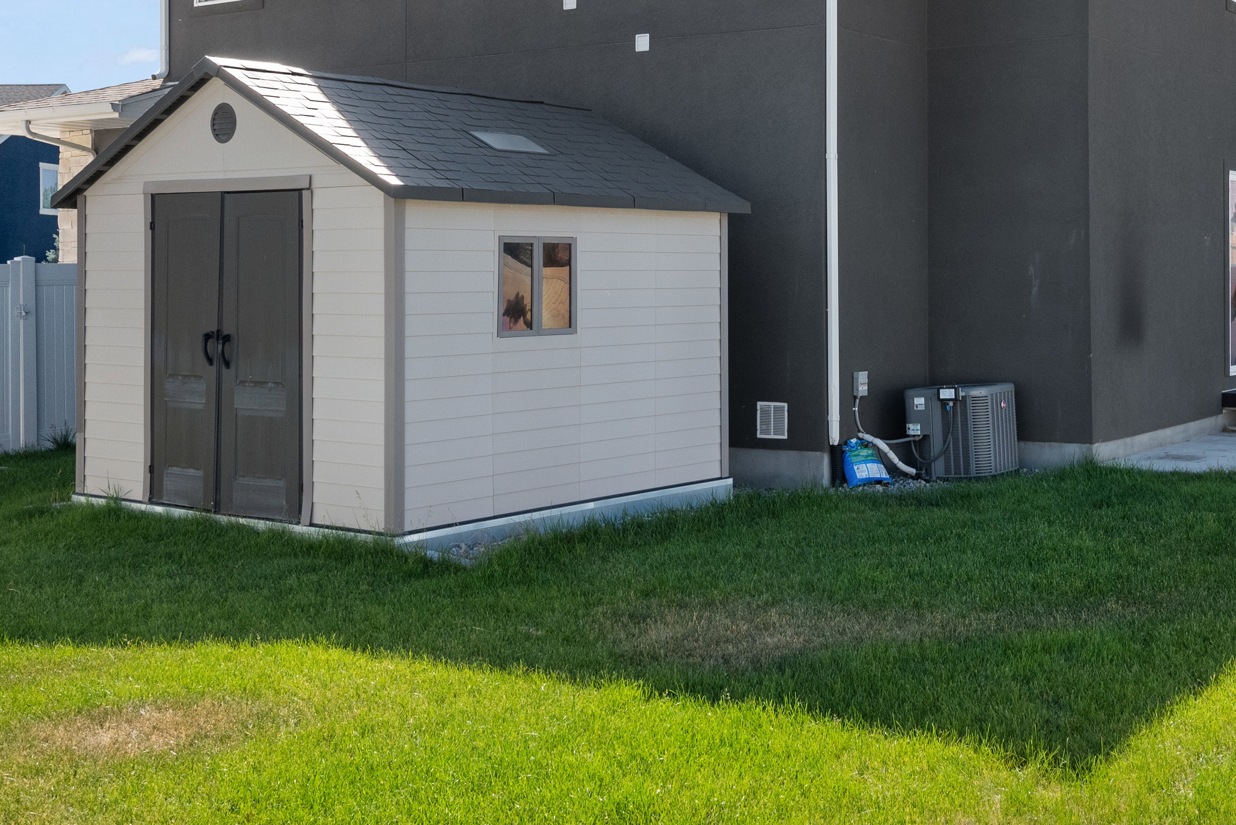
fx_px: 1582
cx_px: 857
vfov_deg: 29.0
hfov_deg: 41.9
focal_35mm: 46
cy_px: 276
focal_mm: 21.5
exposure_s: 1/500
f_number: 8
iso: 800
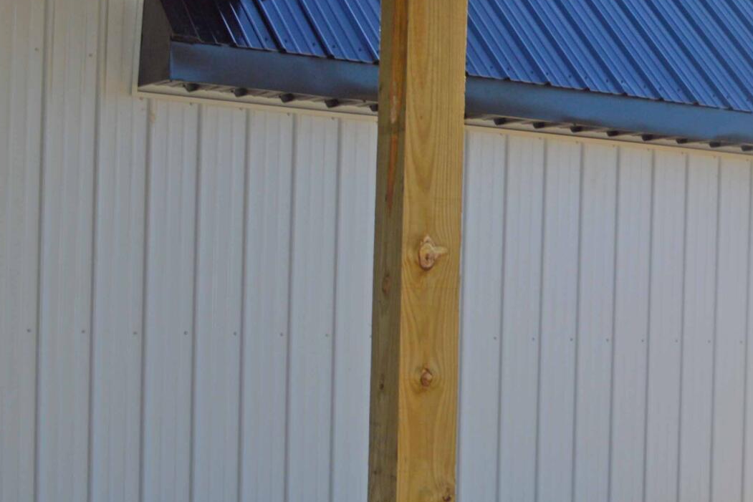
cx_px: 920
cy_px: 372
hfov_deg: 23.8
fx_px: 1611
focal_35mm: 77
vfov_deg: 17.6
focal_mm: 18
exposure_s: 1/200
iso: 100
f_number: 9
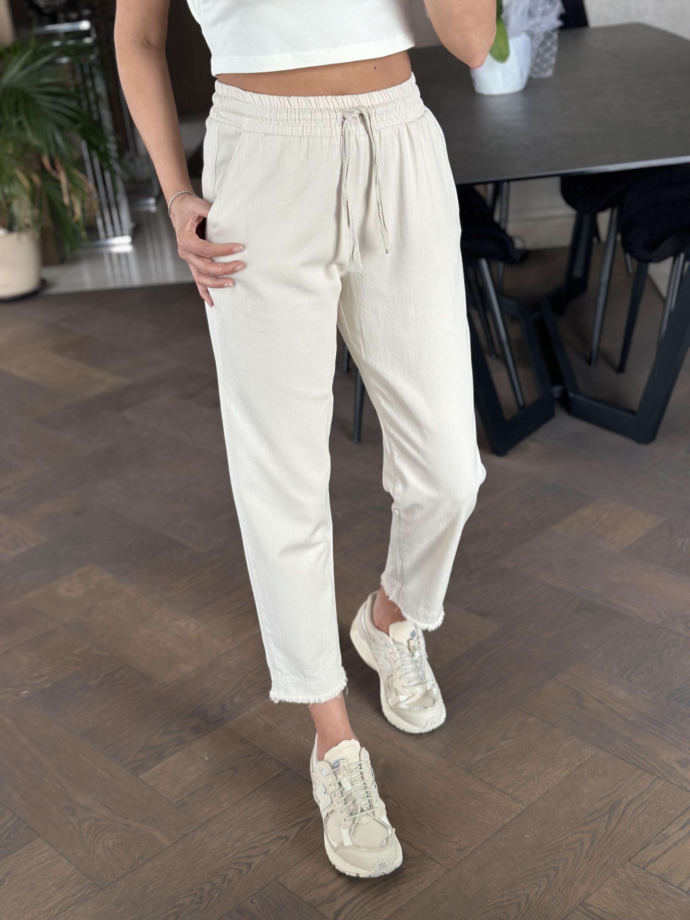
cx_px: 345
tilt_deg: -33.1
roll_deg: +7.1
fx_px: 1276
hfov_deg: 30.3
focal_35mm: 48
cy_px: 460
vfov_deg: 39.7
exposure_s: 1/60
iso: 125
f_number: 1.78
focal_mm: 6.86
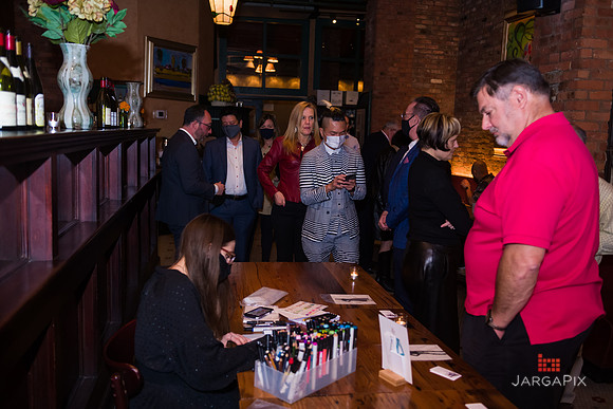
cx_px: 306
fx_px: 545
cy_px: 204
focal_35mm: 32
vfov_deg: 41.1
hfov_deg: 58.7
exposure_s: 1/125
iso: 1000
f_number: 3.2
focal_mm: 32
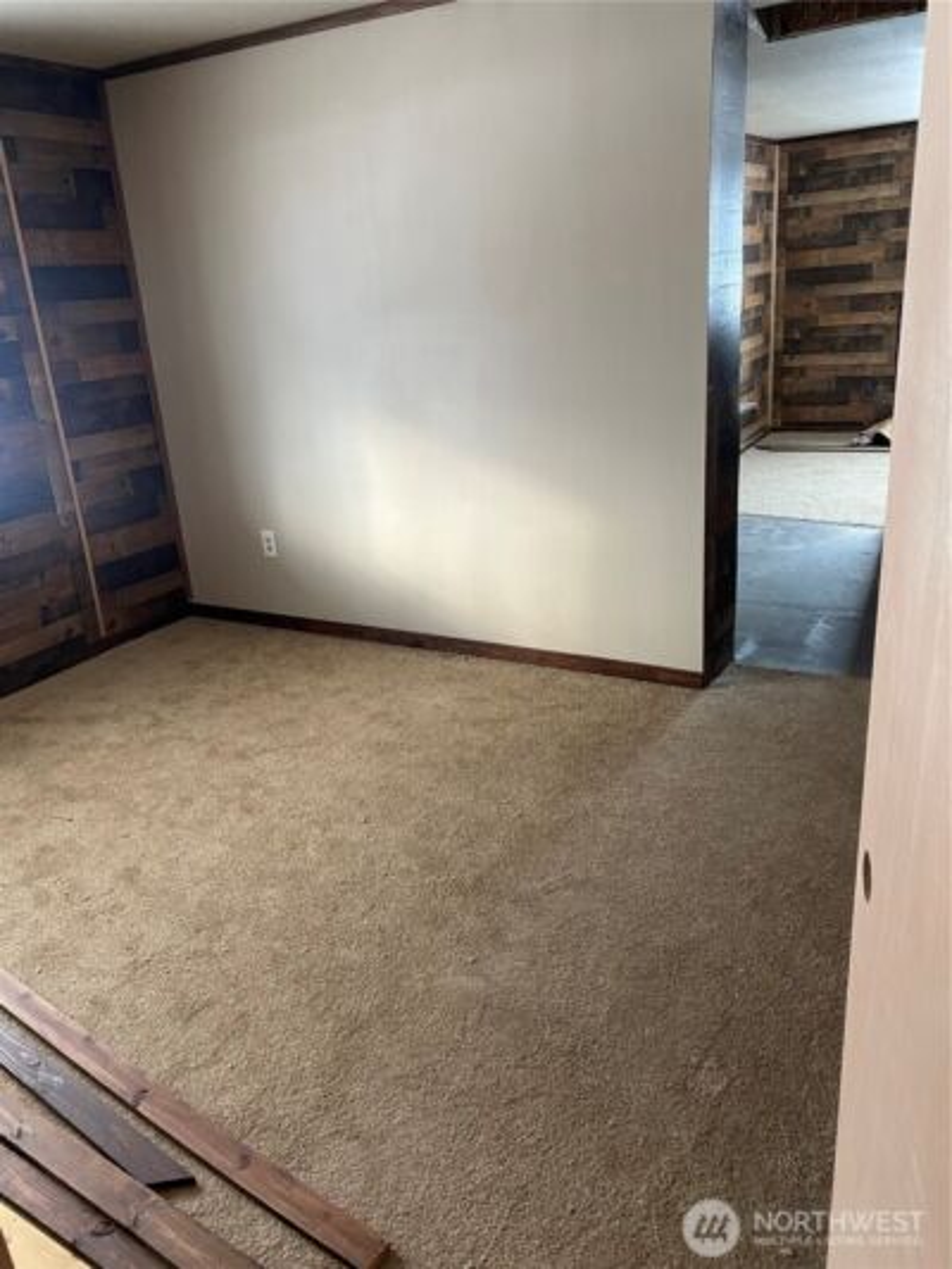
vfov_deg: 67.3
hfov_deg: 53.1
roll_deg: +3.9
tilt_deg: -18.9
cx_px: 476
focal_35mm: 26
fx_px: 953
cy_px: 634
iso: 200
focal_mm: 4.25
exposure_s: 1/60
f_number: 1.8
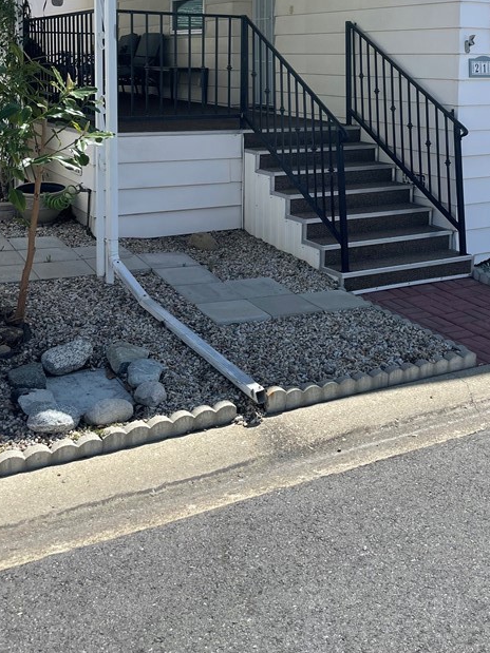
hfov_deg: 33.1
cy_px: 126
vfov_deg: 41.8
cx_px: 345
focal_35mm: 43
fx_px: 812
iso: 32
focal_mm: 4.2
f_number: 1.6
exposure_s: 1/2747
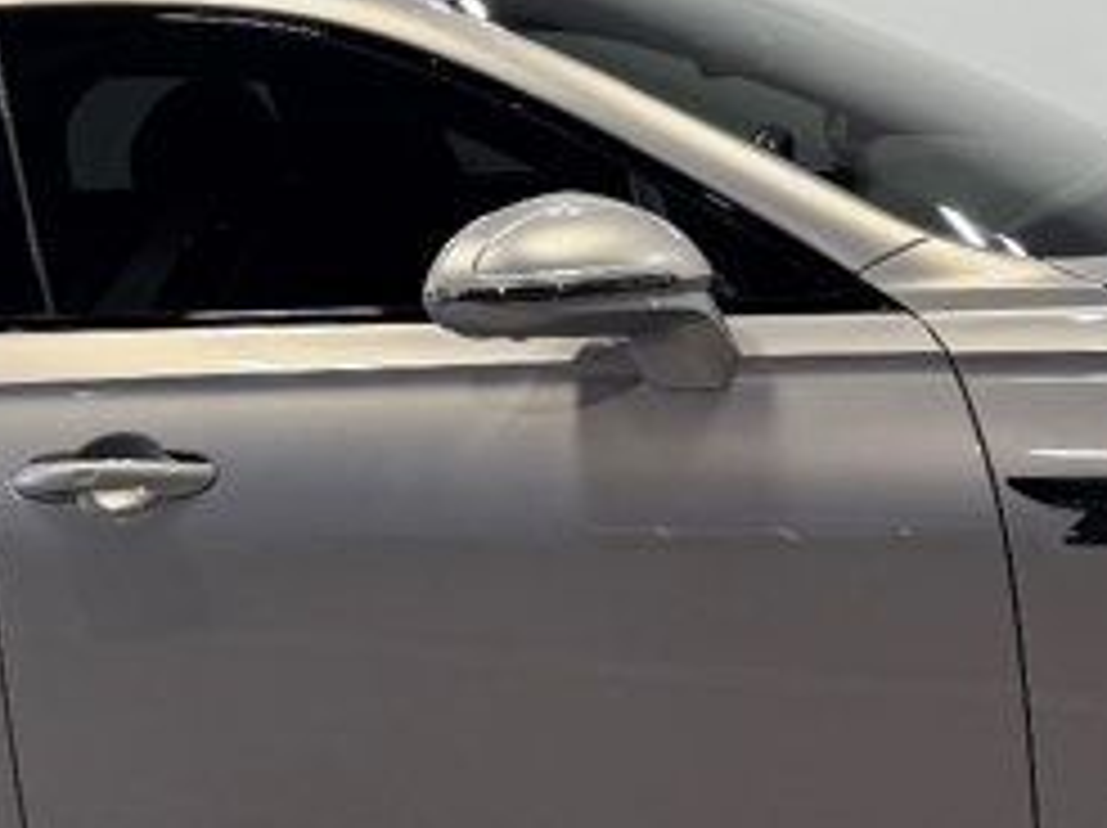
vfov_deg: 14.6
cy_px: 50
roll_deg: +4.8
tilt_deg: -1.2
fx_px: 3195
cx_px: 454
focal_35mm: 100
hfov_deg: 19.6
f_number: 1.78
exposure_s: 1/336
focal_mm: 6.76
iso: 80
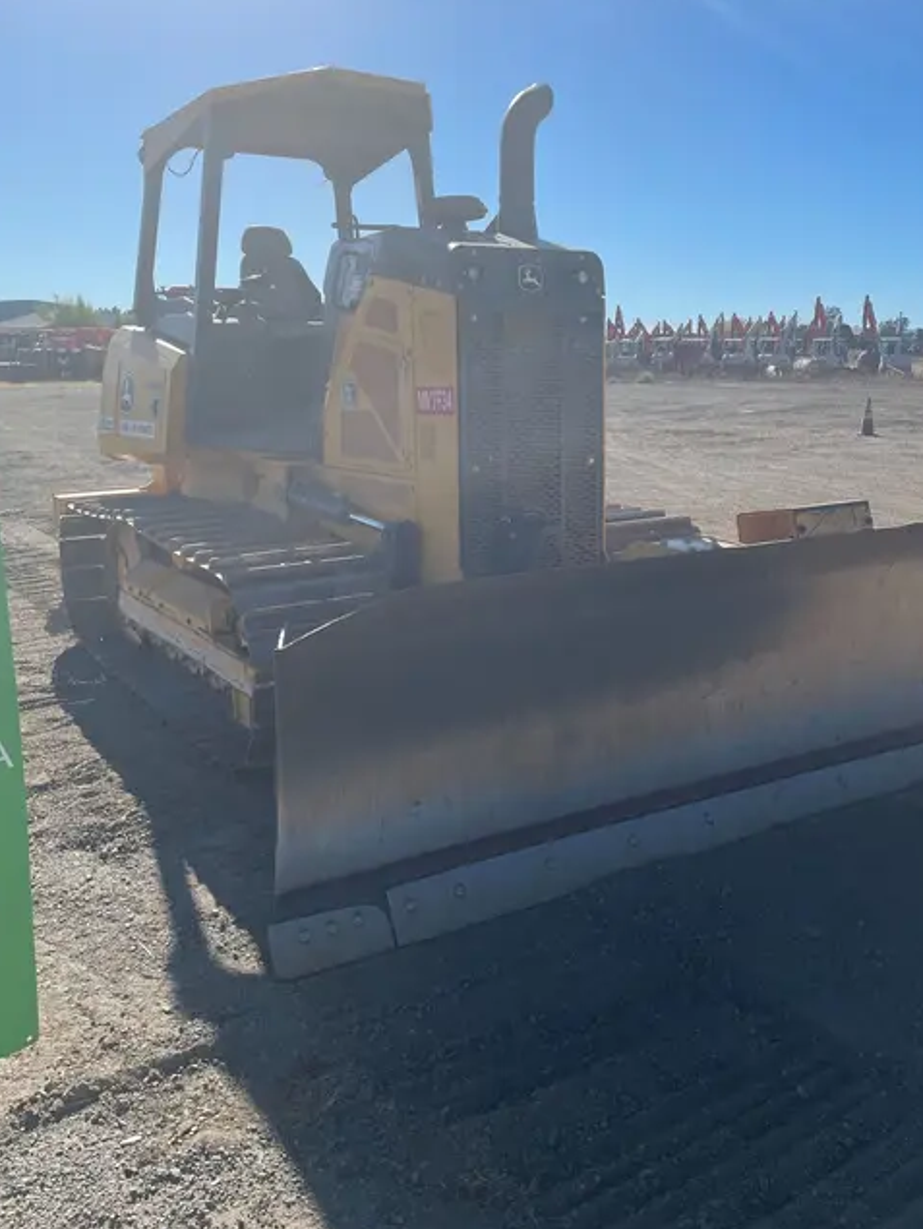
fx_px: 1065
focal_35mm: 30
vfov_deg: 59.7
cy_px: 529
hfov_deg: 46.8
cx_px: 430
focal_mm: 4.2
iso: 32
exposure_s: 1/5051
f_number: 1.6
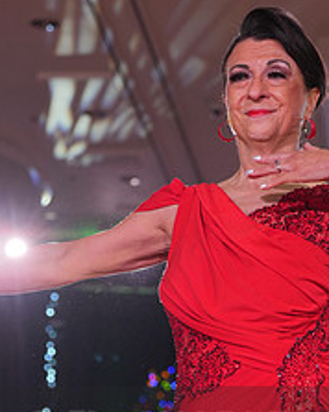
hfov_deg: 9.0
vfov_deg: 11.1
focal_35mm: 171
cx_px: 245
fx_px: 2084
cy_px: 449
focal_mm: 70
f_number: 4
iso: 800
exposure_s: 1/400
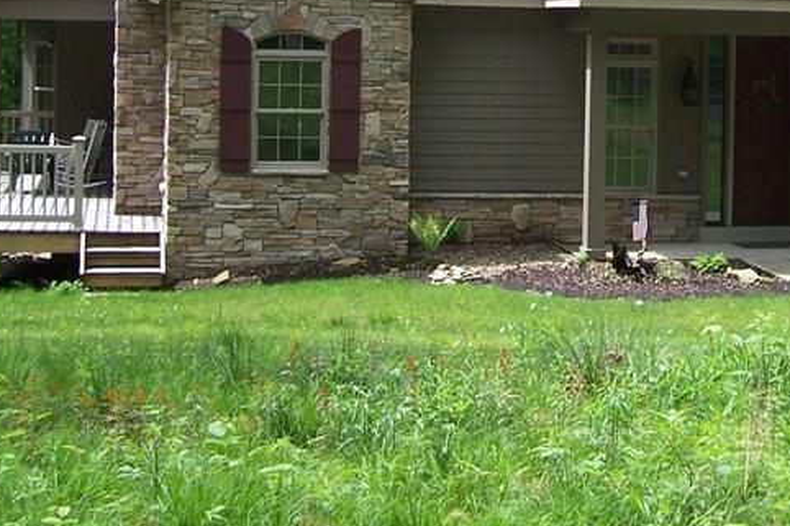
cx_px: 579
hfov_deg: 24.0
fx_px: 1843
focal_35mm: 84
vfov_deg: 15.9
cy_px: -11
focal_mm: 6.3
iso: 80
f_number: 2.8
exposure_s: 1/500
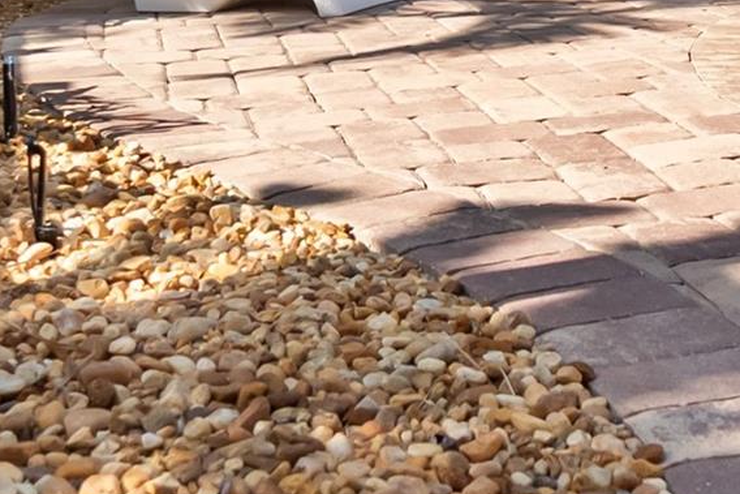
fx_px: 1563
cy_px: -151
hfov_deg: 26.4
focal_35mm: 76
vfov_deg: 16.9
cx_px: 532
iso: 800
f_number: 4
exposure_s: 1/4000
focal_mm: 18
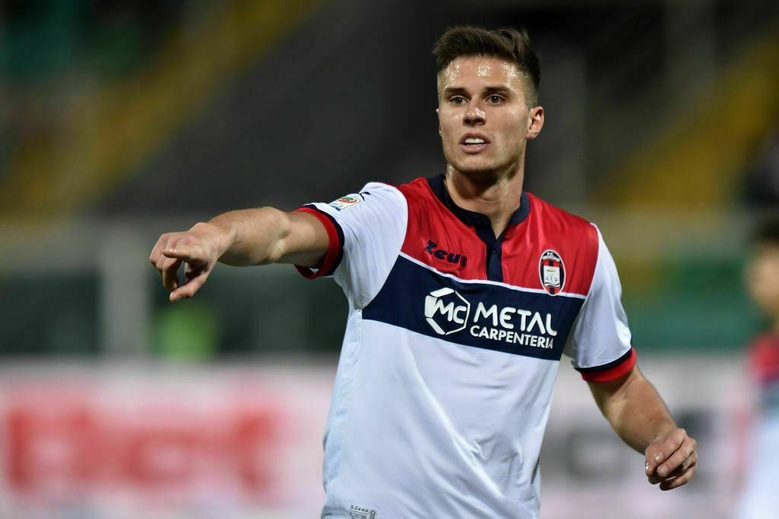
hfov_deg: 3.8
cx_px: 390
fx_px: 11897
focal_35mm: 550
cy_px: 260
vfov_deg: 2.5
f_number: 4
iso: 2000
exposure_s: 1/1000
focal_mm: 550
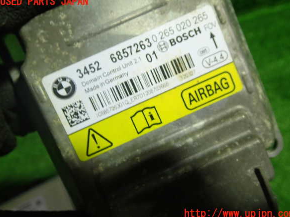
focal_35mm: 31
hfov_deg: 58.4
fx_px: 260
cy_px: 108
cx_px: 147
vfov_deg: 45.4
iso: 200
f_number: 2.3
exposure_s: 1/50
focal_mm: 5.4
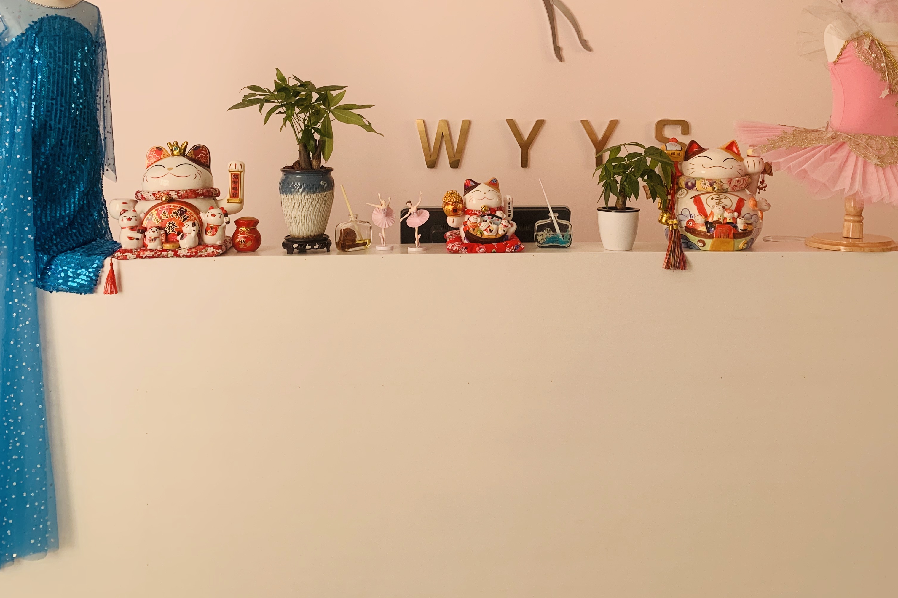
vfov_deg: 36.1
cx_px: 523
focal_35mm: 36
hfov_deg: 52.9
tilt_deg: -2.7
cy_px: 161
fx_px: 898
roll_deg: -0.5
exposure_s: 1/121
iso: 80
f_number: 1.8
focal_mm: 4.25
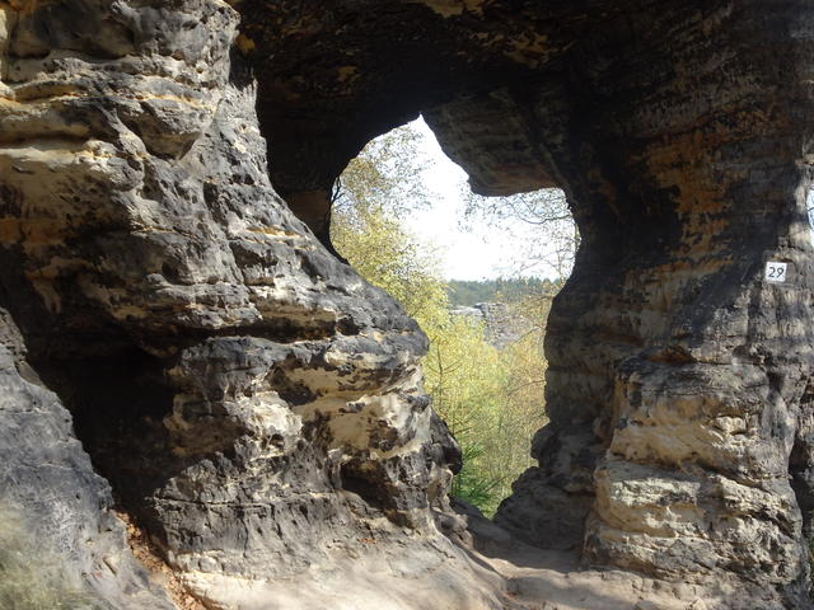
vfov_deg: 31.5
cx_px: 407
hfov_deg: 41.2
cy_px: 305
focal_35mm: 46
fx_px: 1082
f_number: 4.5
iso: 80
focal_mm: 7.87
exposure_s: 1/160
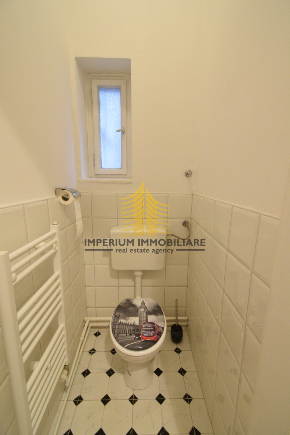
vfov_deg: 100.4
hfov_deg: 77.3
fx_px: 181
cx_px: 145
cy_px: 218
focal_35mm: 15
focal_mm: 10
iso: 2800
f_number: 10
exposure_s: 1/30
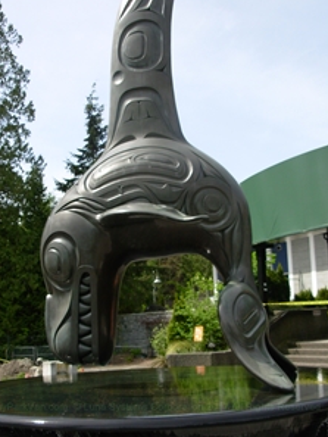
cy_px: 243
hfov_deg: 31.5
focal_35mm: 46
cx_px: 147
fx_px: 581
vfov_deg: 41.2
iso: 50
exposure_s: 1/645
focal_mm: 6.3
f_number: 2.9
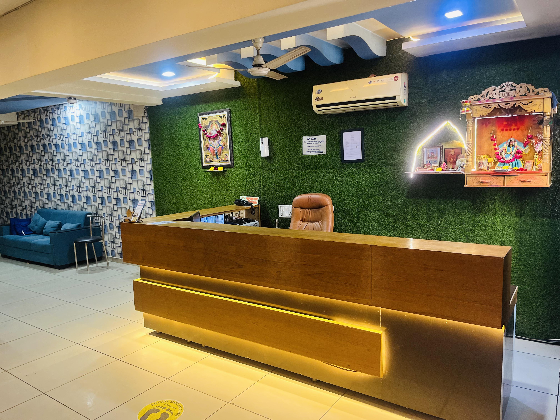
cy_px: 210
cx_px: 280
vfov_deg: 53.1
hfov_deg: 67.3
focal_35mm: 26
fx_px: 421
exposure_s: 1/50
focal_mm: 5.1
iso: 400
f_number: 1.6
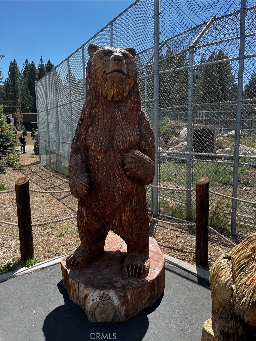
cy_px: 170
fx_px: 256
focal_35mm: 26
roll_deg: +1.6
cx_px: 128
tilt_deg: -9.8
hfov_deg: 53.1
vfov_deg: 67.3
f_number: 1.6
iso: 50
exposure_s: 1/1923
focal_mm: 5.1
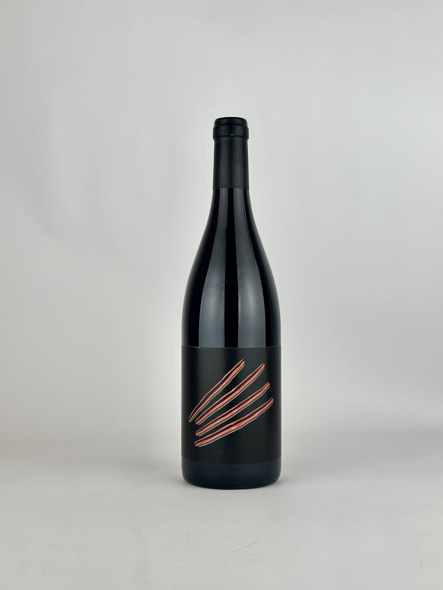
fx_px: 819
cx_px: 222
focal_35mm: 48
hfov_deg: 30.3
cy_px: 295
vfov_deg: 39.7
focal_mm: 6.86
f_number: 1.78
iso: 80
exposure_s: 1/810
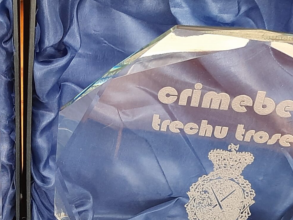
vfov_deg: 21.4
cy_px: 203
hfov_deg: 27.6
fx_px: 567
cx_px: 15
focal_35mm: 67
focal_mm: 3.92
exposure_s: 1/50
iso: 250
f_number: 1.7
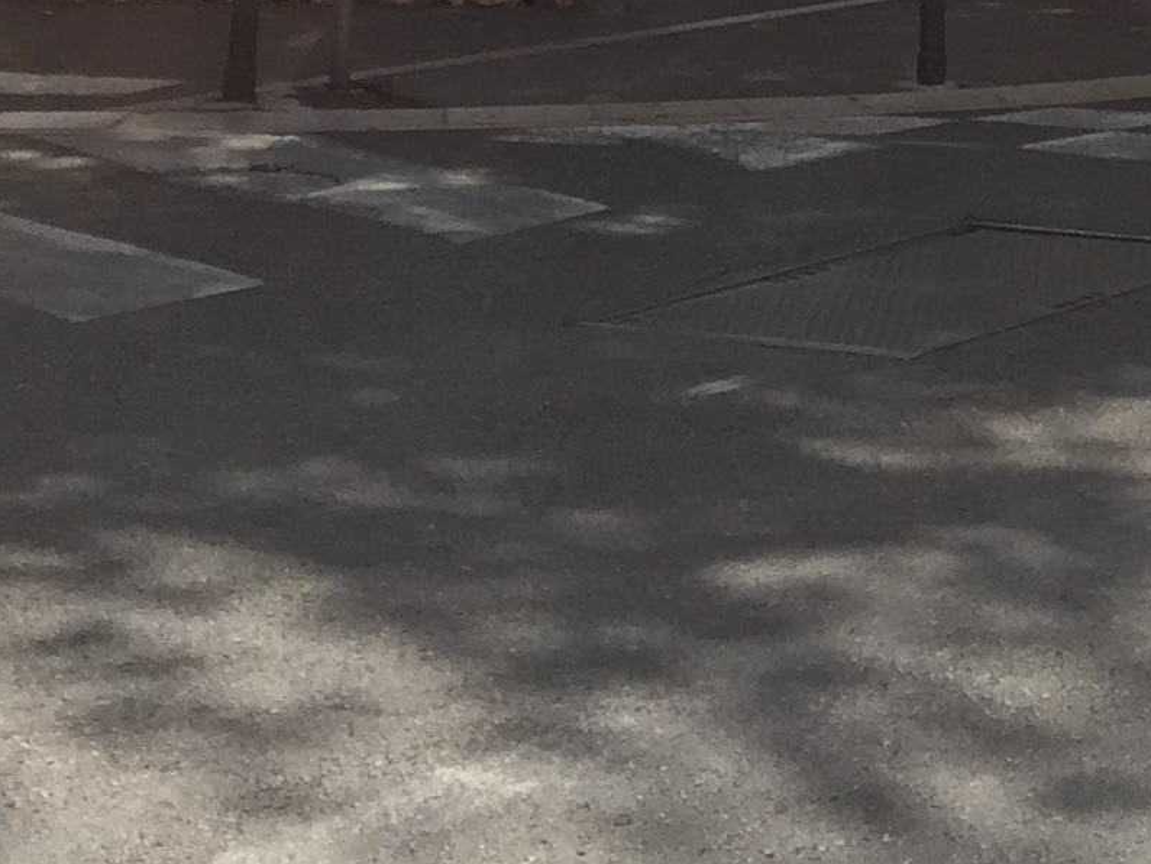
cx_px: 1456
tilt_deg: +5.6
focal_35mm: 119
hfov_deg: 15.8
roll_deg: -2.6
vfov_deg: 11.3
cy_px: -871
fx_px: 3959
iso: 32
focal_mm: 4.15
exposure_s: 1/1522
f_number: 2.2
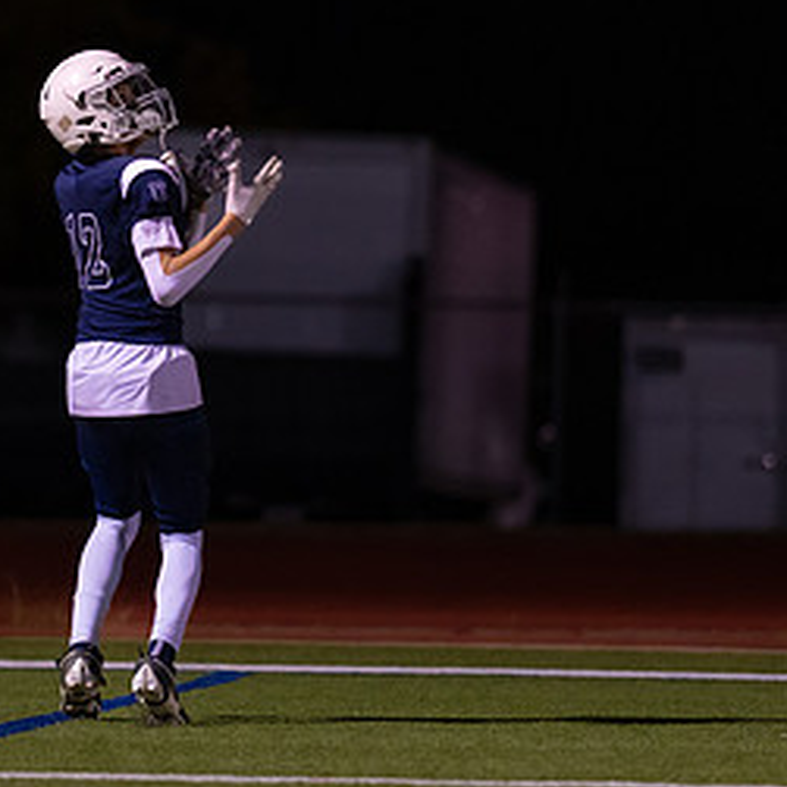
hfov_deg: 4.6
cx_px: 165
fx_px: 9826
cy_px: 242
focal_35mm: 382
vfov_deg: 4.6
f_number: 1.8
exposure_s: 1/1250
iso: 2500
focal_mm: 135
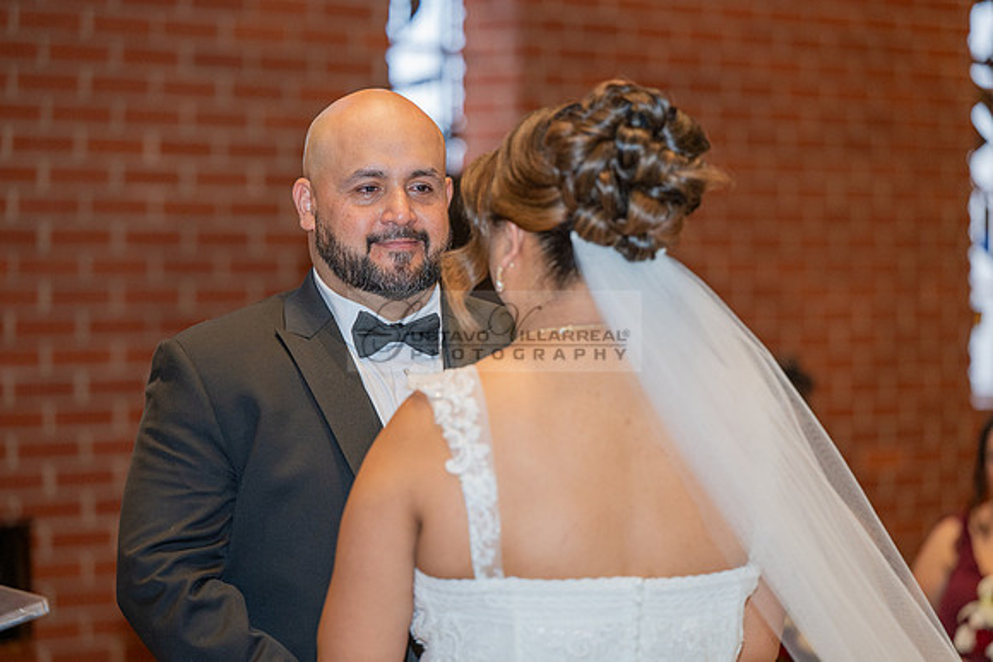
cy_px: 331
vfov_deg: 11.4
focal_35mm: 120
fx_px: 3311
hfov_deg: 17.1
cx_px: 496
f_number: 3.2
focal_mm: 120
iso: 1250
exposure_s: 1/160
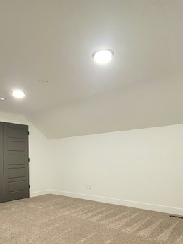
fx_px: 169
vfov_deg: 69.9
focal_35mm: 24
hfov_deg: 56.5
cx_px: 76
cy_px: 159
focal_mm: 2.2
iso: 320
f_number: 2.2
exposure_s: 1/60.2
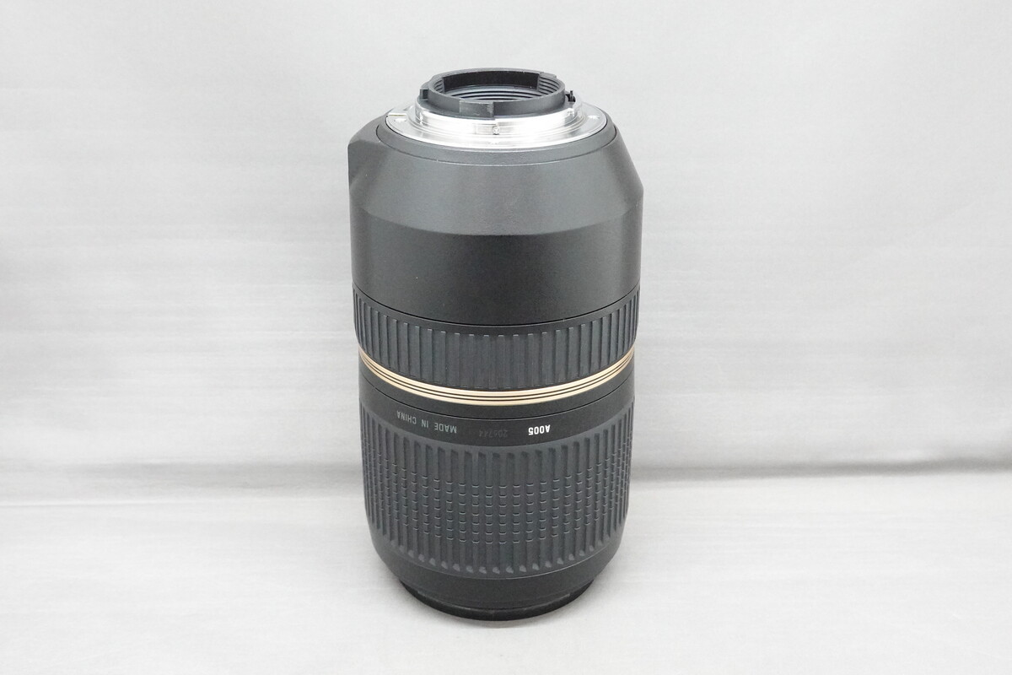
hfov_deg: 45.4
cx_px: 506
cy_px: 338
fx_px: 1209
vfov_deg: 31.2
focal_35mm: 43
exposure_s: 1/50
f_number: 5.6
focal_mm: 15.9
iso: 4000
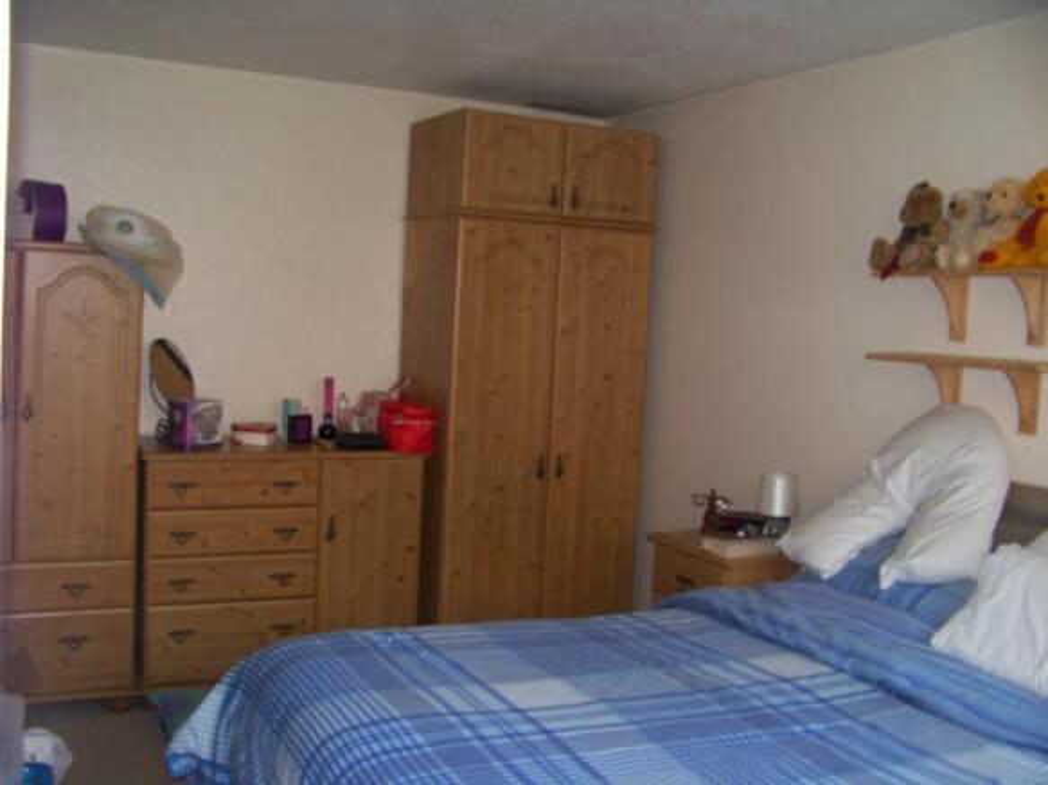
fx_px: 1090
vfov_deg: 39.6
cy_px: 392
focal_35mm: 36
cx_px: 524
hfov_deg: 51.4
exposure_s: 1/30
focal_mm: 5.85
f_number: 3.2
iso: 64
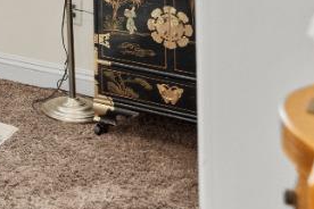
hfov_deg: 19.4
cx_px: -199
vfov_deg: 13.5
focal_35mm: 87
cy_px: -207
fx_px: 759
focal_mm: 16
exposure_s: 1/25
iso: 500
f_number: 1.8
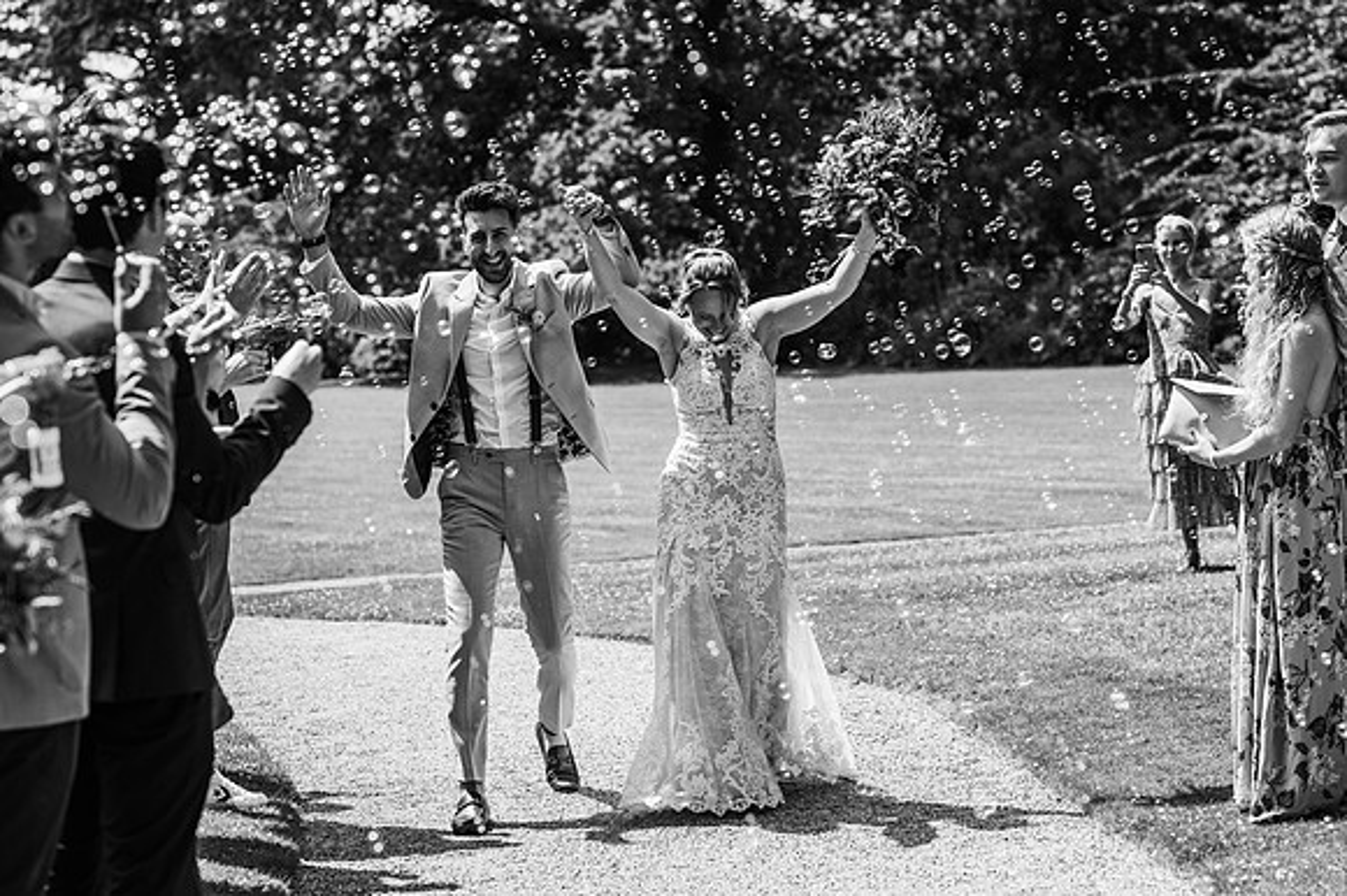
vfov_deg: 14.4
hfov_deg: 21.5
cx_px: 750
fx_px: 3541
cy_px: 397
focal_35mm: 95
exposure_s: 1/1000
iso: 100
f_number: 4
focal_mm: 85
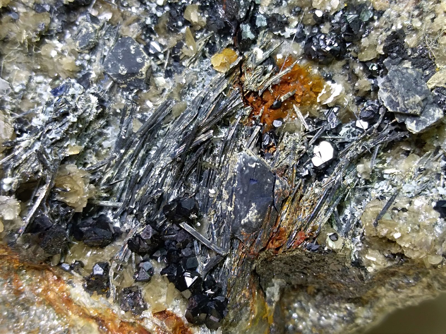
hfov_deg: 67.3
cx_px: 223
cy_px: 167
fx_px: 335
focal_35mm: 26
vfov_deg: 53.1
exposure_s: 1/50
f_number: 2
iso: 111
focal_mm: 3.54
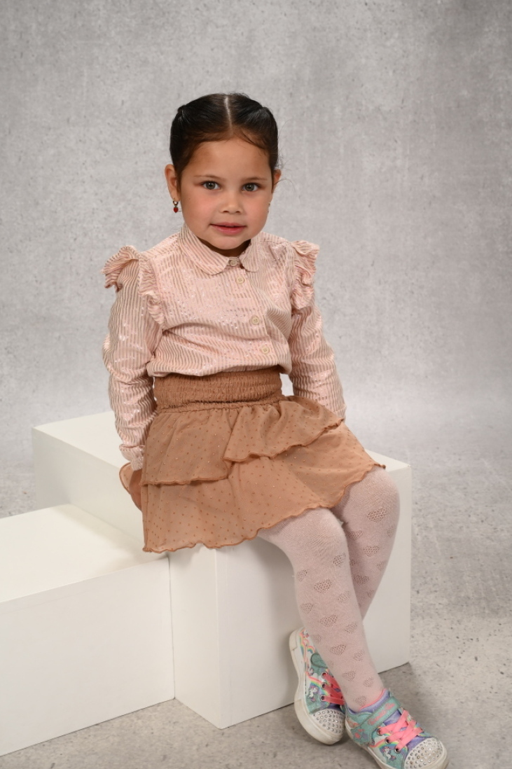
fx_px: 1238
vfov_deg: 34.5
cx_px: 247
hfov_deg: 23.4
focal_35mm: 58
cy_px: 411
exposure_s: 1/125
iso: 400
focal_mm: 53
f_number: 10
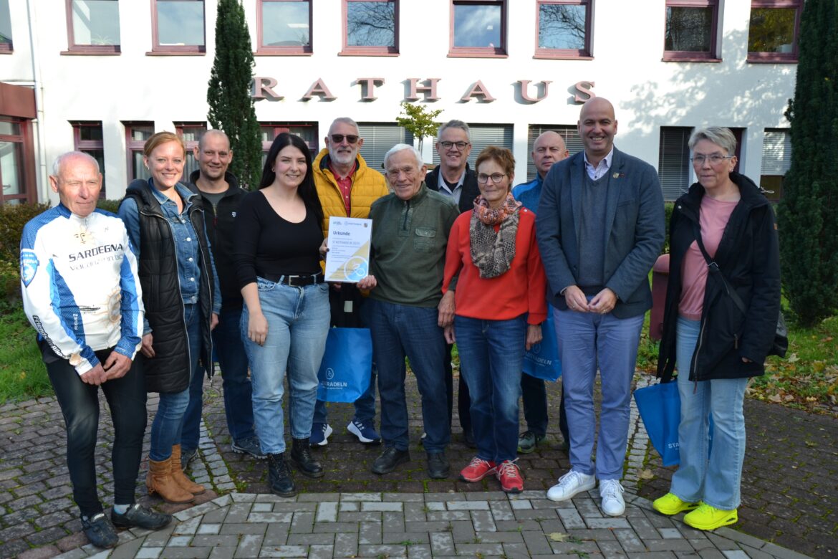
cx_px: 419
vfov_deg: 41.7
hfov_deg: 59.5
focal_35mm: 32
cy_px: 280
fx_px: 733
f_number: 5.6
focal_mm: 21
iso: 100
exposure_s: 1/125
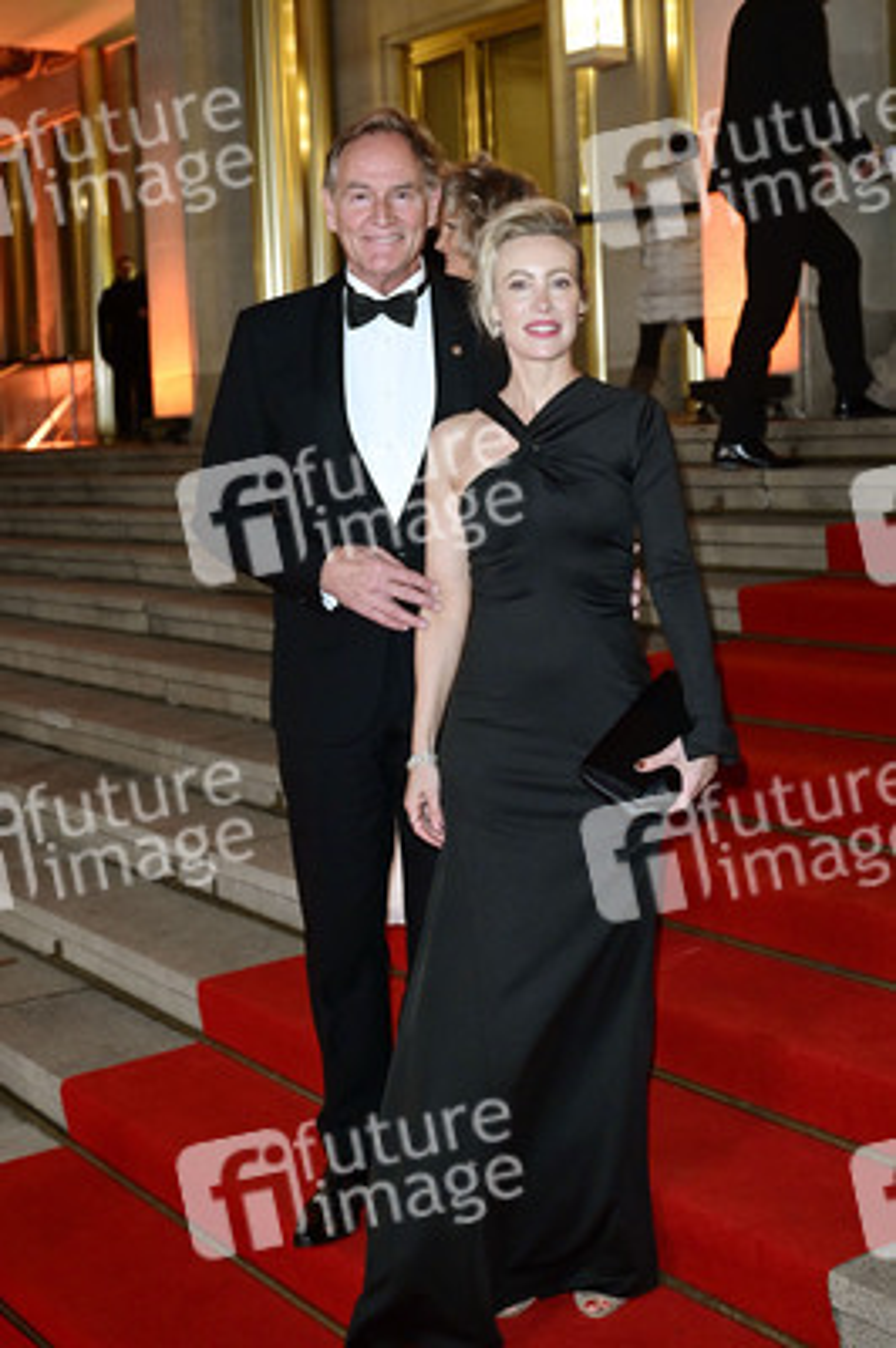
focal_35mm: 41
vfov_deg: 47.4
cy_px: 674
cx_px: 448
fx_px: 1533
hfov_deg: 32.6
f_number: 4.5
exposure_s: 1/160
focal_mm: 41
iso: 5000
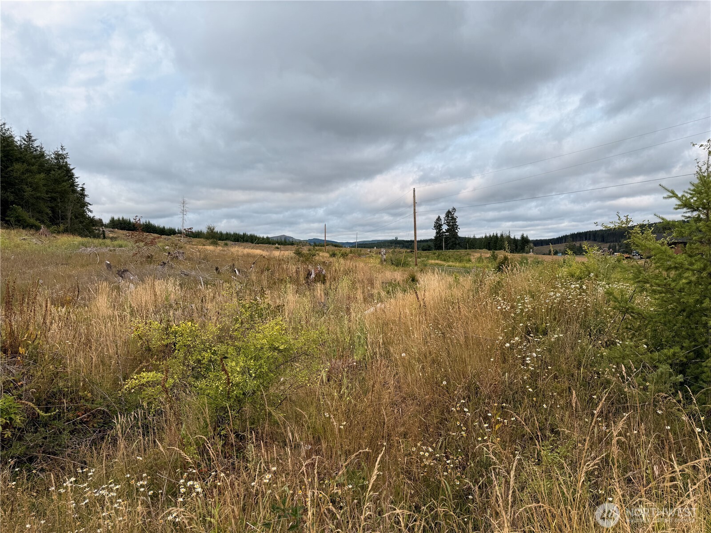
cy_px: 266
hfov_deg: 71.6
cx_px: 356
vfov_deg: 56.8
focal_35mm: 24
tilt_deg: +0.7
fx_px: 493
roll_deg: -0.4
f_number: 1.78
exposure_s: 1/6711
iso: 80
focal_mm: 6.76
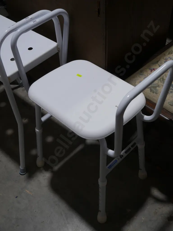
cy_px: 116
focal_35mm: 44
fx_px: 293
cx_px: 86
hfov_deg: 32.9
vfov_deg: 42.9
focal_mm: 22
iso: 200
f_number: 4.7
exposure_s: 1/125
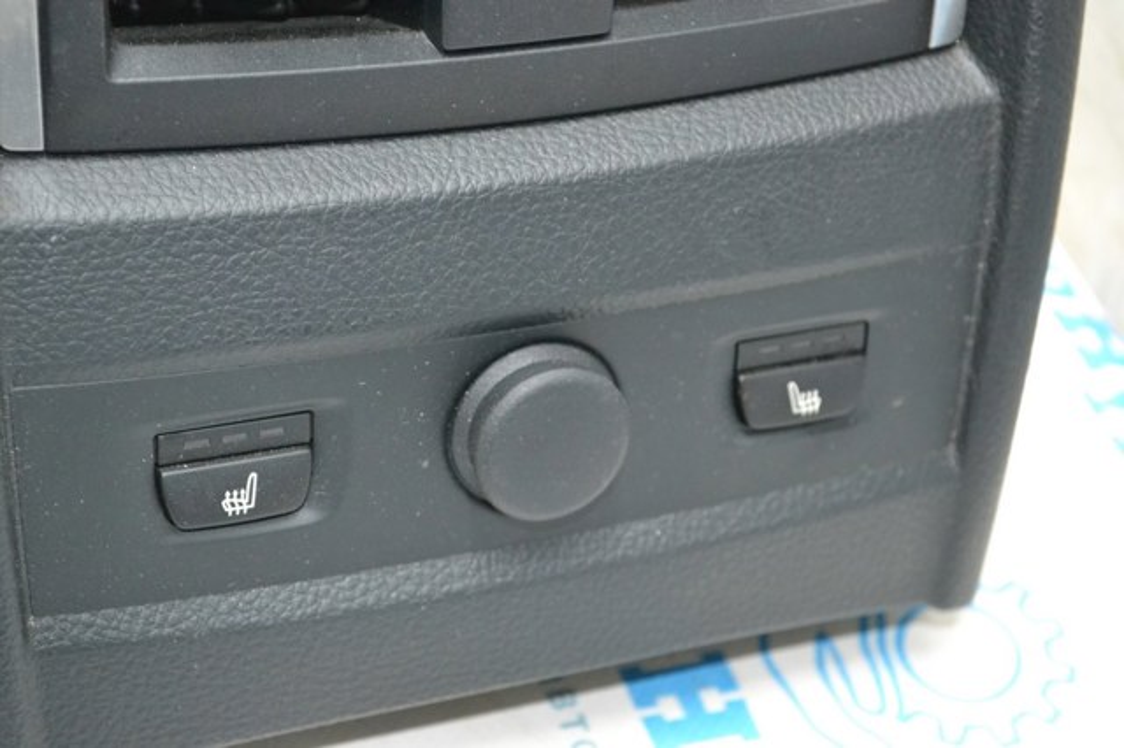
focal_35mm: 82
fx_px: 2574
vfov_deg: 16.5
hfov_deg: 24.6
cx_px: 562
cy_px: 374
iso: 2800
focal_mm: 55
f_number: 5.6
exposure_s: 1/60
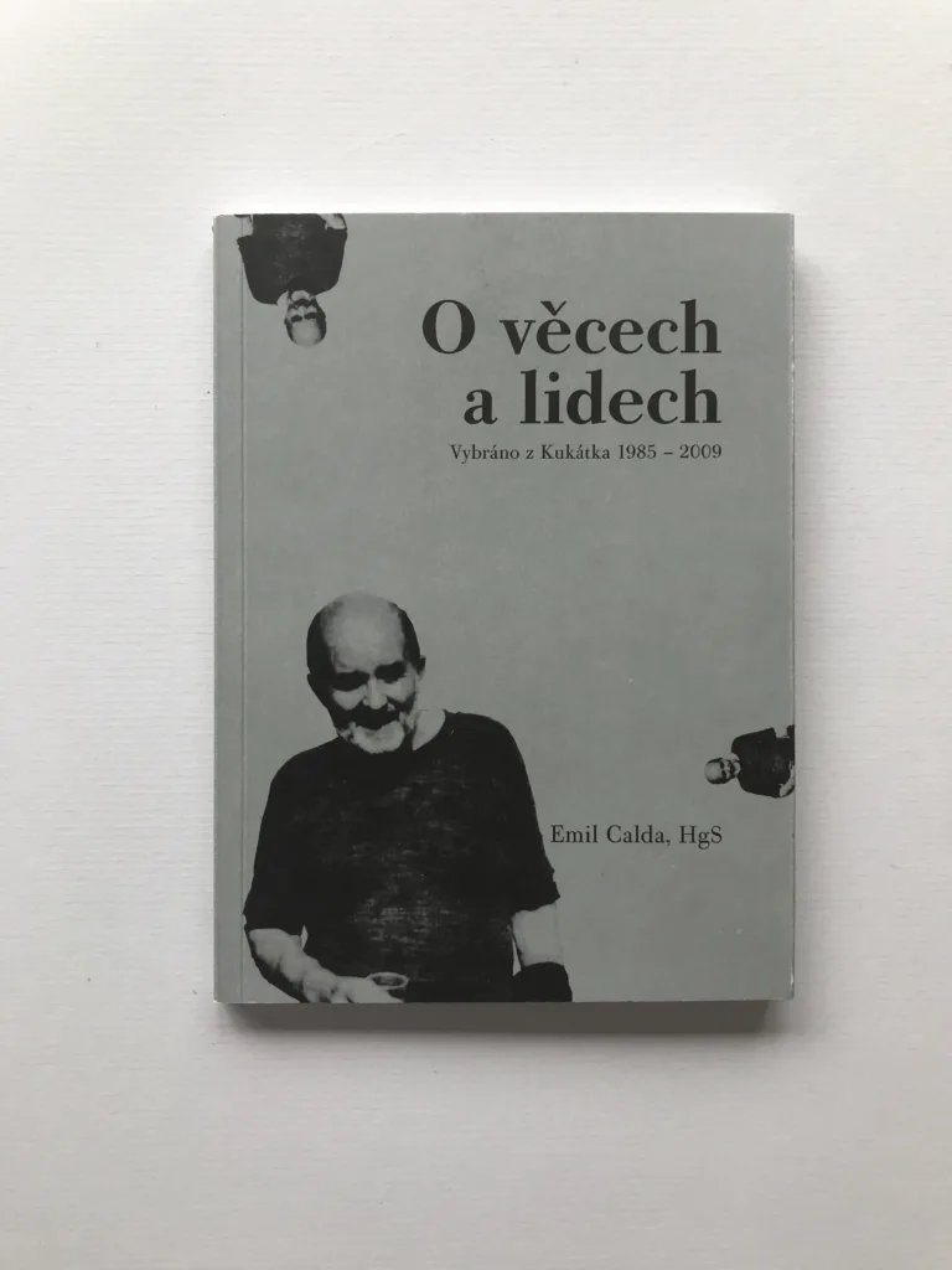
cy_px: 635
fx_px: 1027
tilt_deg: -89.6
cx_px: 476
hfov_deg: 49.7
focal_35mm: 28
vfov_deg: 63.4
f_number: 1.8
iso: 20
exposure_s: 1/110
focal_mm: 3.99
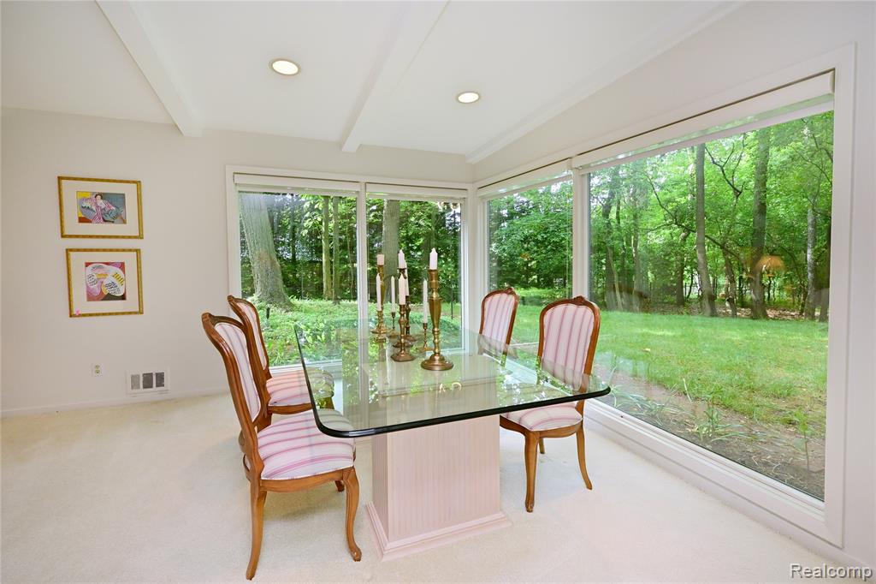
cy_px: 292
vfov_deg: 81.2
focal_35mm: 14
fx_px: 341
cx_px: 438
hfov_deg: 104.3
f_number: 9
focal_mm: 14
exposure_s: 1/60
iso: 800
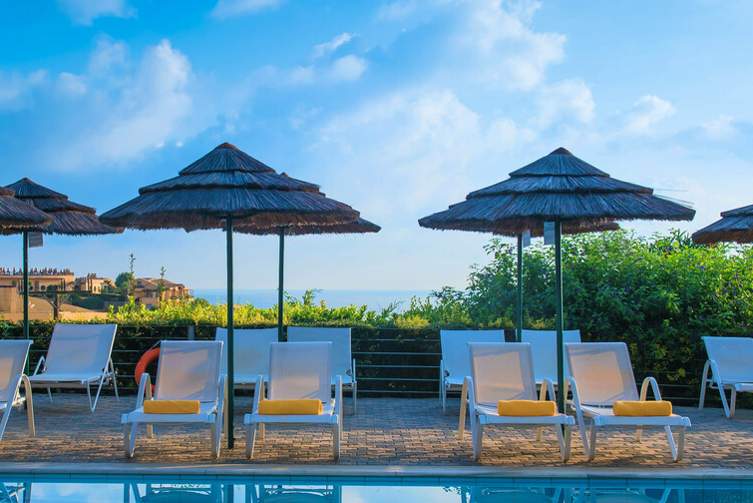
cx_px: 297
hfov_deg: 30.9
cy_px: 289
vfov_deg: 20.9
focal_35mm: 65
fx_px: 1360
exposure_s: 1/250
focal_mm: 32
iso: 200
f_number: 8
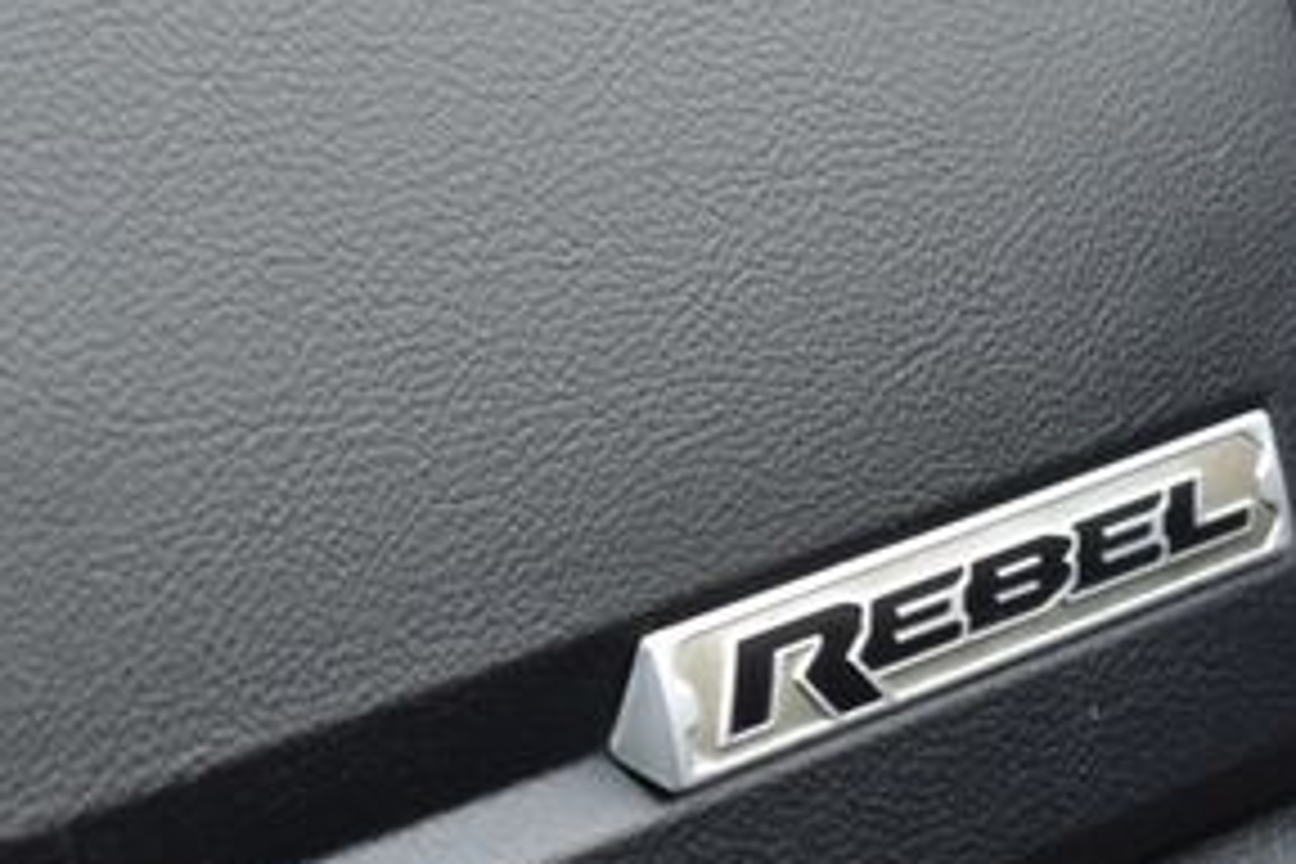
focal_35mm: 183
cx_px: 918
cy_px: 522
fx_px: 6591
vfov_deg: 7.5
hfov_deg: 11.2
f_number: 6.3
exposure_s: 1/15
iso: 560
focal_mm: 55
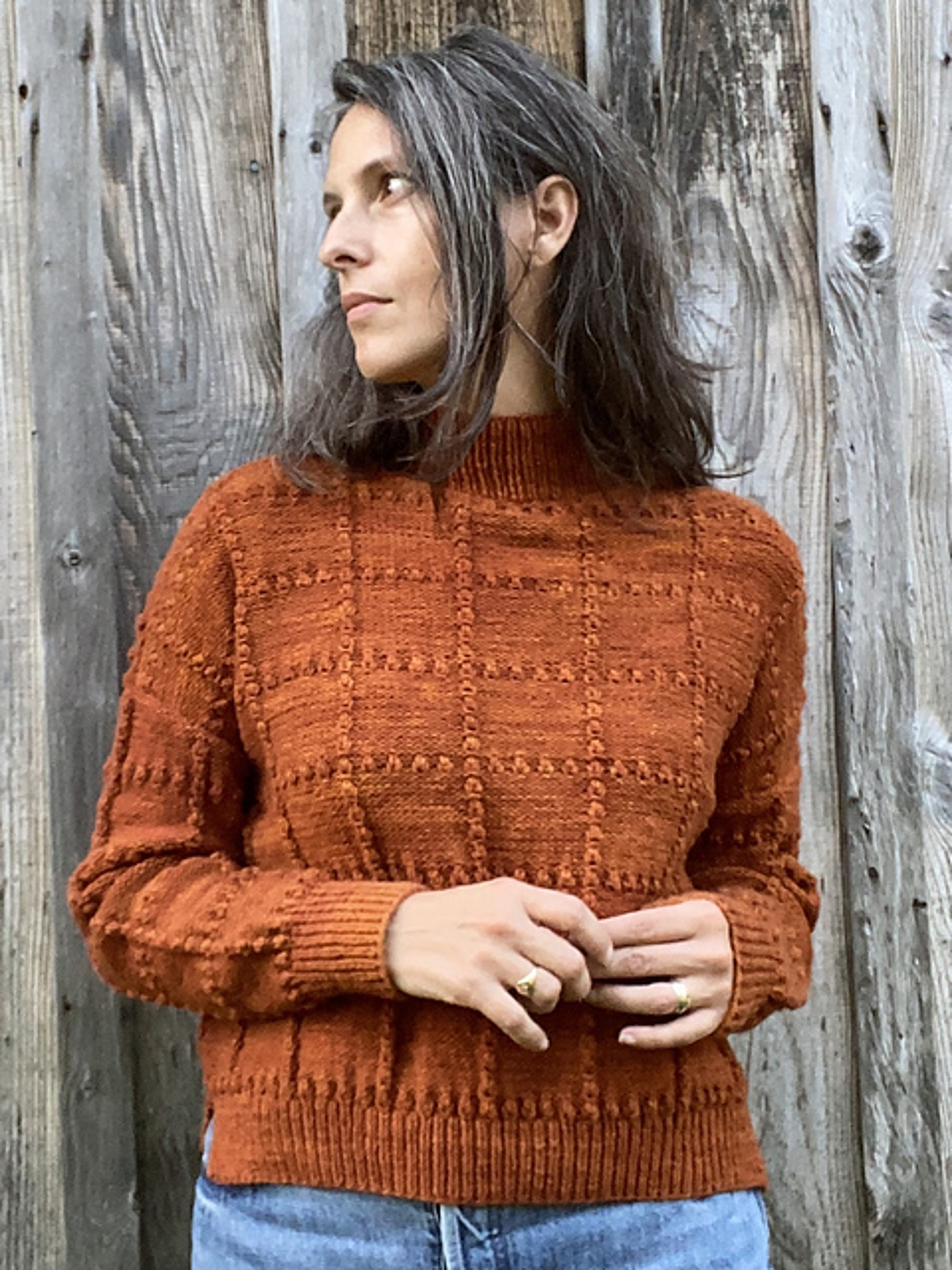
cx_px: 476
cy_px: 635
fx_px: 1100
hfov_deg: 46.8
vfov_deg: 60.0
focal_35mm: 30
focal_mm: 2.71
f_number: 2.2
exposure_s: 1/60
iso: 160
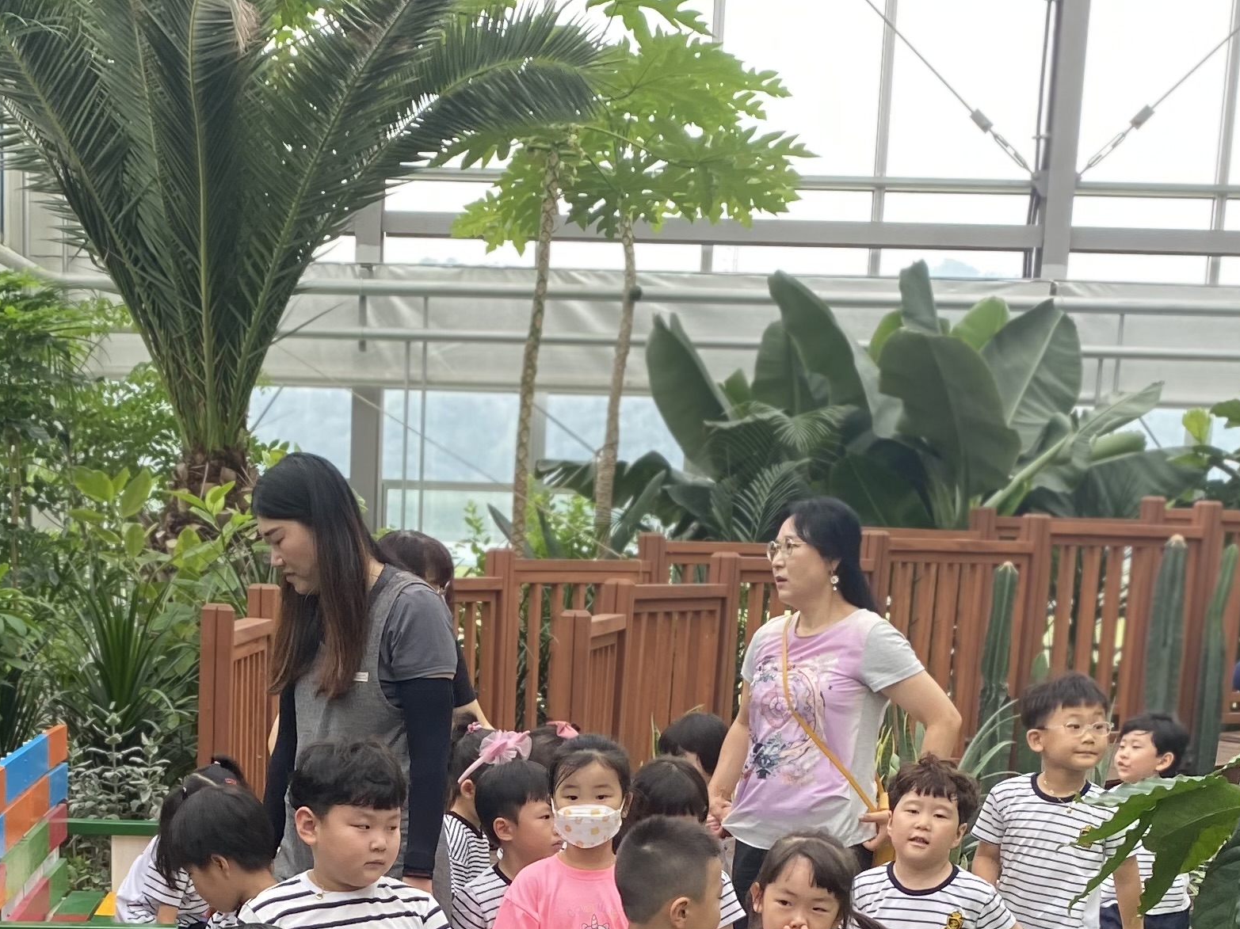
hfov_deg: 28.8
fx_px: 2399
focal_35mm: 67
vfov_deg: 20.5
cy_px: 1121
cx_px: 402
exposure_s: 1/122
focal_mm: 4.25
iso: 40
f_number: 1.8
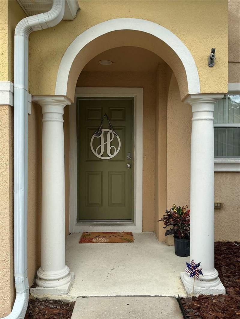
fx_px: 268
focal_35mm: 29
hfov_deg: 48.2
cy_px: 160
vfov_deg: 61.6
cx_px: 120
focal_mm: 3
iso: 25
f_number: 1.8
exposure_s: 1/486
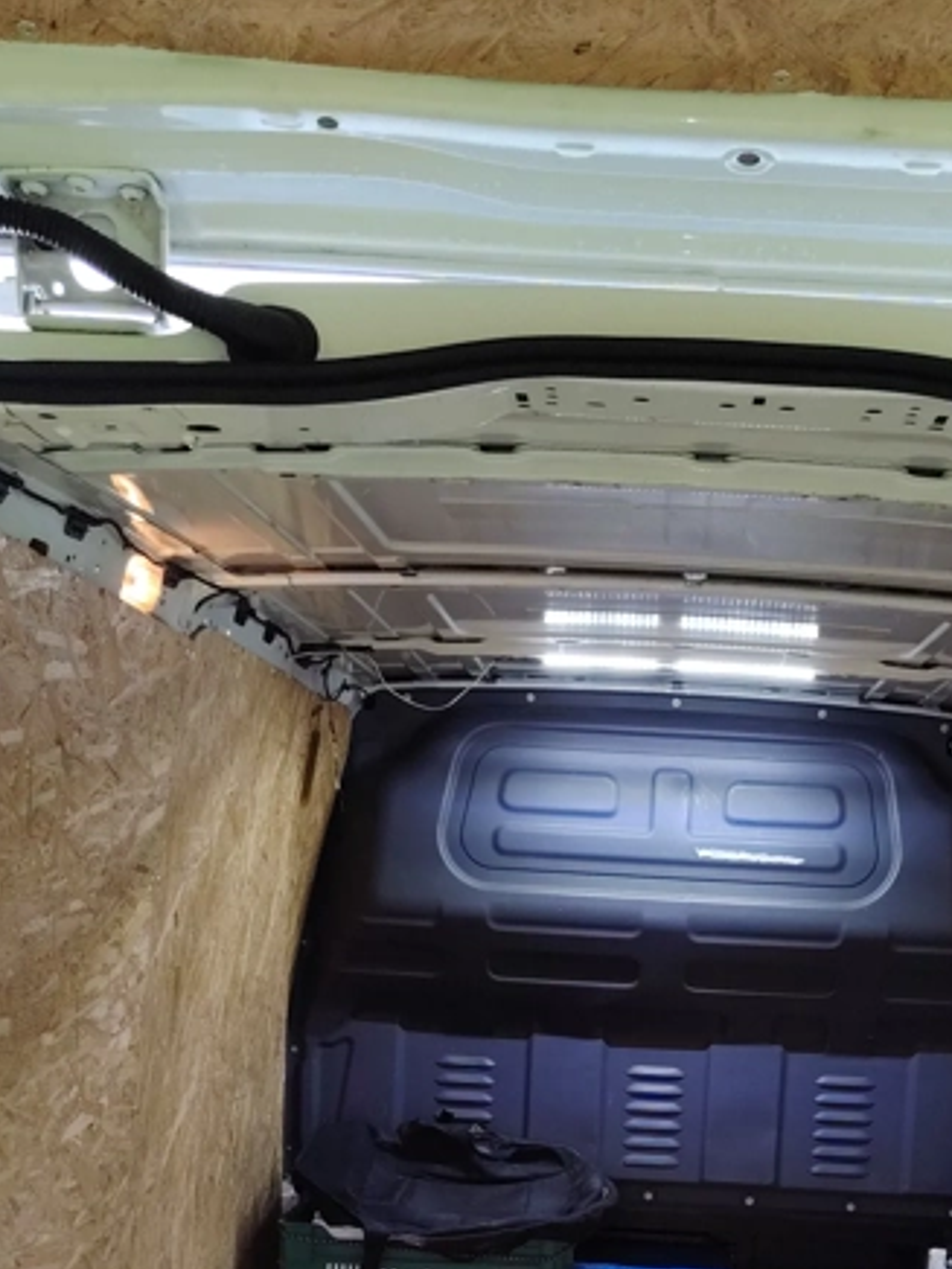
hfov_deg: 32.6
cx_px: 632
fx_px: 1613
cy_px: 1091
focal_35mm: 44
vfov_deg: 40.4
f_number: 1.75
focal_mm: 5.25
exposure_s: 1/25
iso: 447
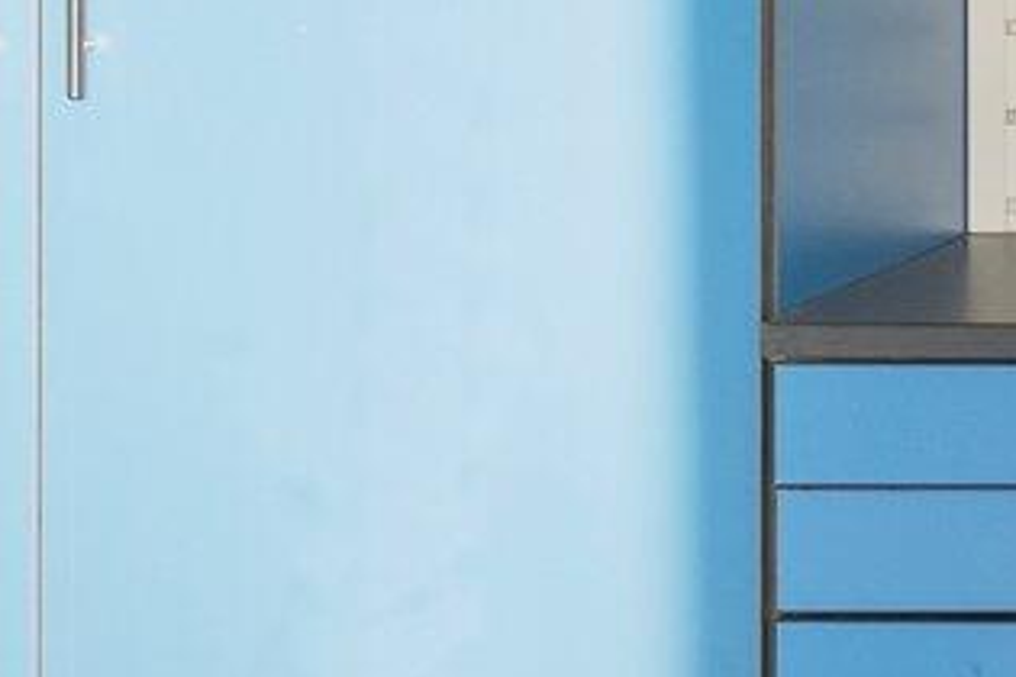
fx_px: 5503
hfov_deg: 9.5
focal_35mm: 195
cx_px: 2371
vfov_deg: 6.9
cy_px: -311
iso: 1000
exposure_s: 1/40
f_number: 8
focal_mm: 30
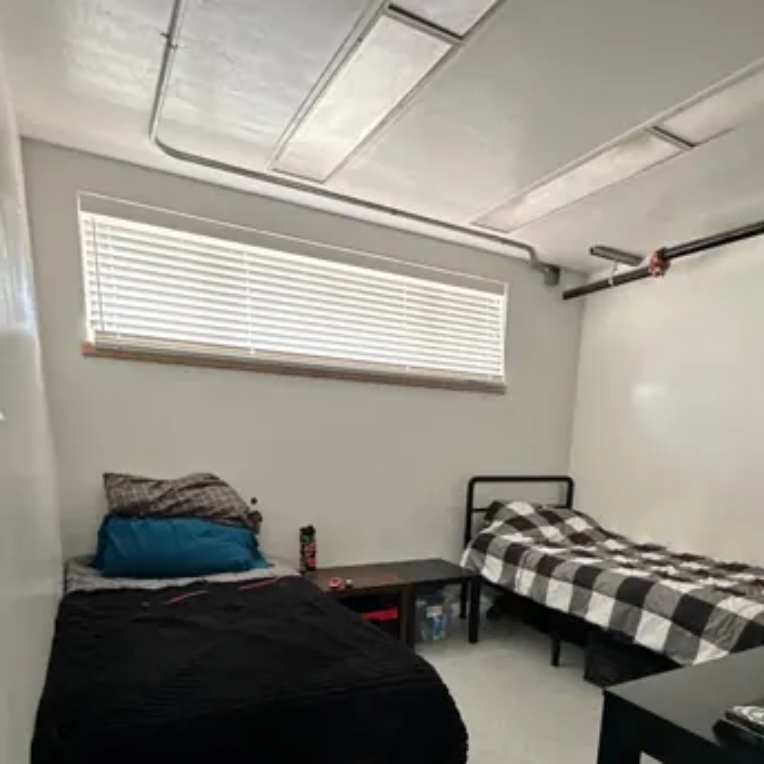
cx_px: 433
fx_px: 574
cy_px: 569
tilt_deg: -13.2
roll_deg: -2.5
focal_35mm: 23
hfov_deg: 67.0
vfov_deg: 63.5
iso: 400
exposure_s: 1/60
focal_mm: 2.22
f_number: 2.2
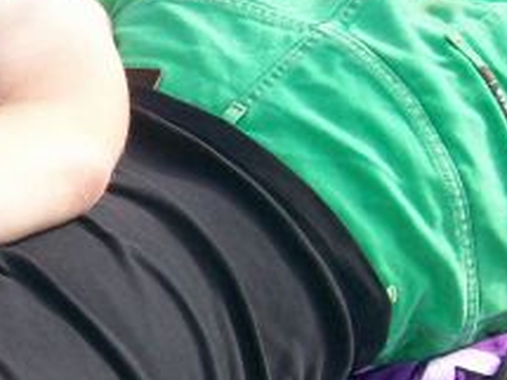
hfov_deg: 13.7
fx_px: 1962
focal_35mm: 134
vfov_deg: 11.0
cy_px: 255
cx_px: -292
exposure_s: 1/441
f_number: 2.7
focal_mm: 6
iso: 80
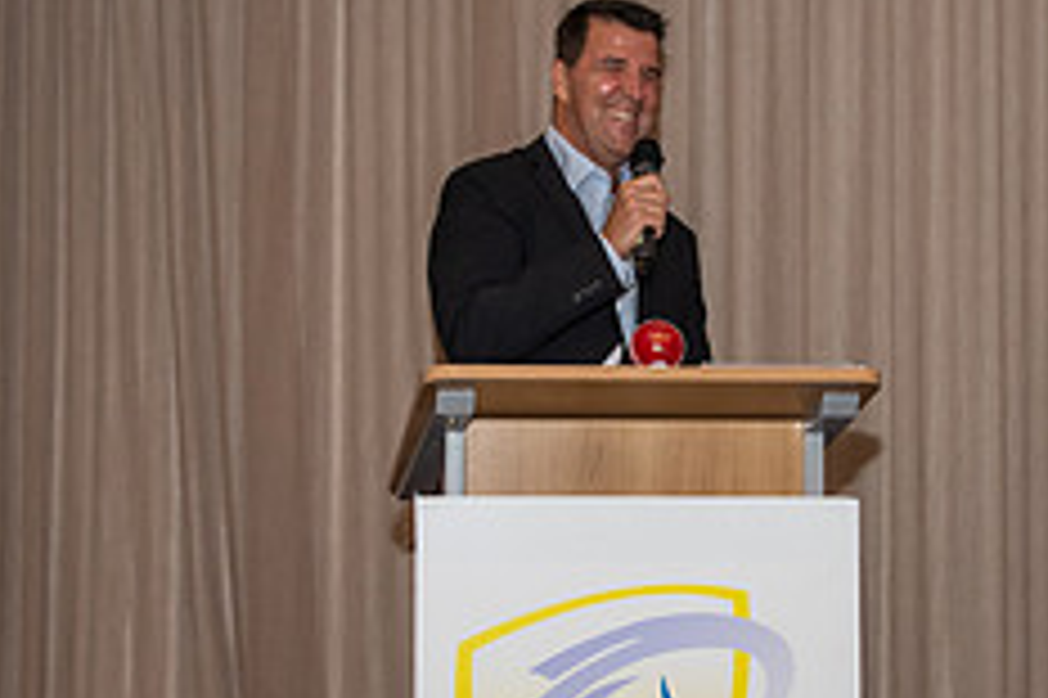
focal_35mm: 82
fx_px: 2385
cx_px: 589
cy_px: 420
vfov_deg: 16.6
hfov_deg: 24.8
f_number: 5.6
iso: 800
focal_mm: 28
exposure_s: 1/60
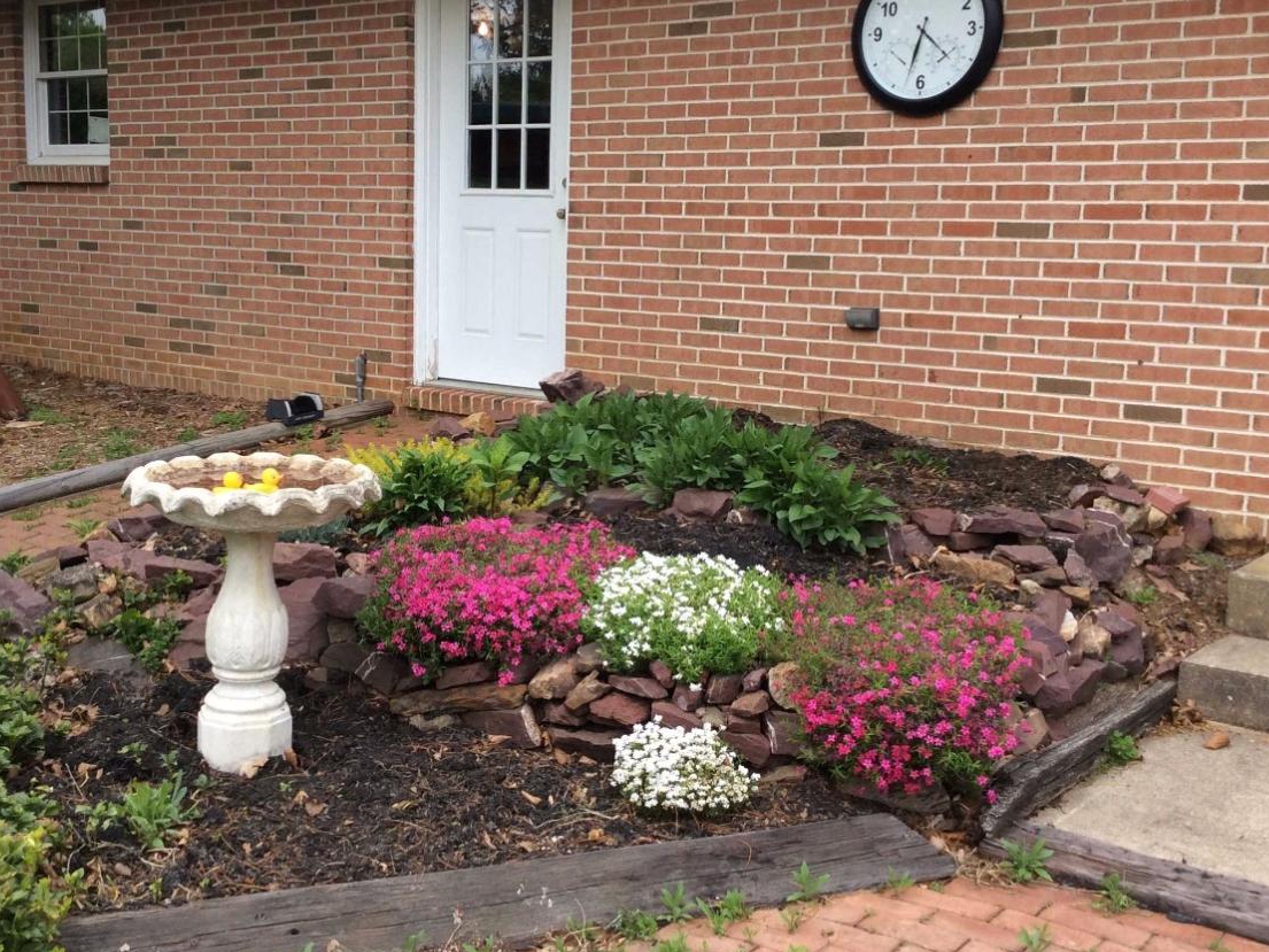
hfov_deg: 43.8
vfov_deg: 33.6
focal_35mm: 43
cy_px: 436
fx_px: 1577
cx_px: 586
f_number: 2.4
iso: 32
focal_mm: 3.3
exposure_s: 1/332
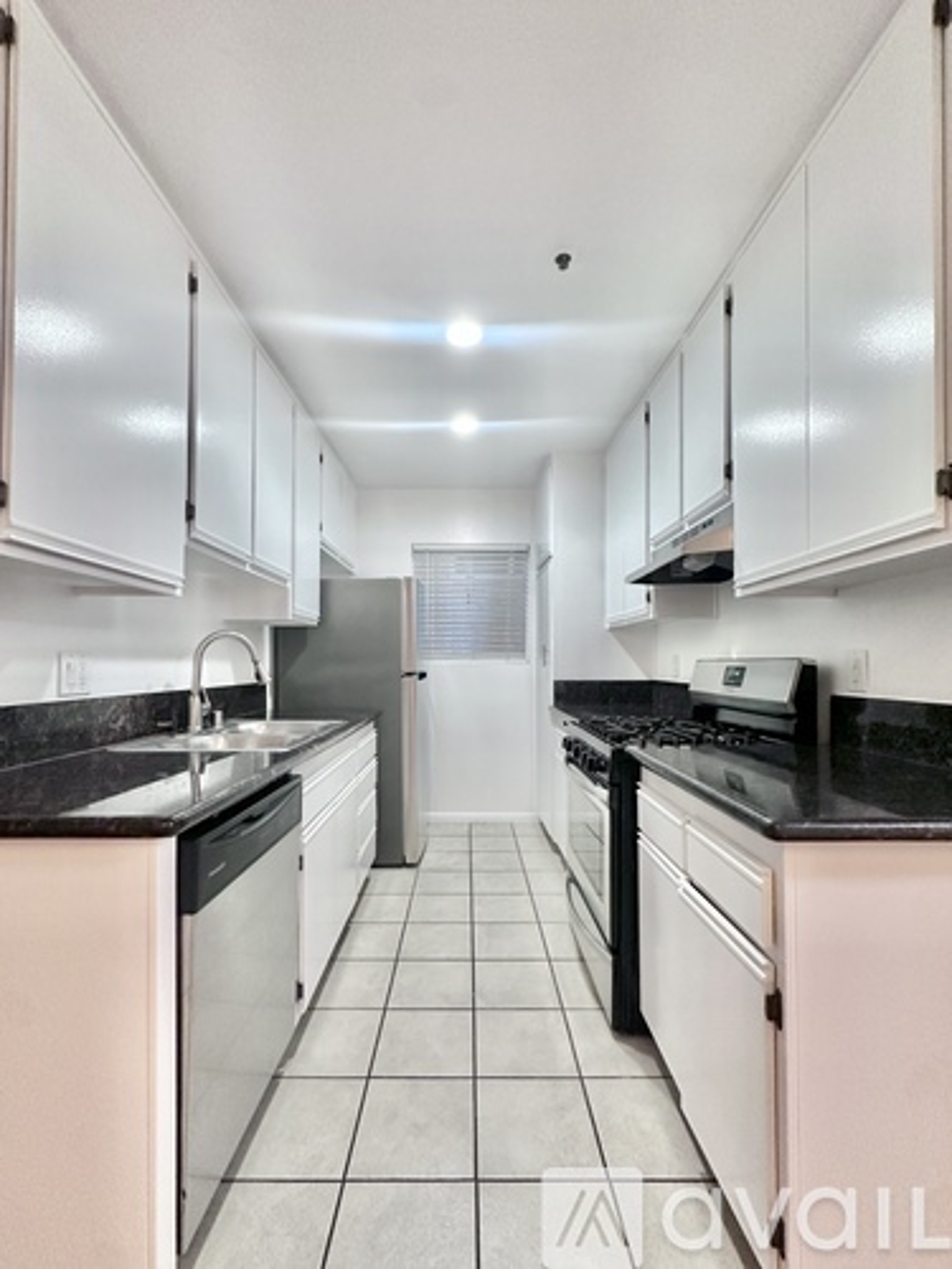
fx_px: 513
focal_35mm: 14
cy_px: 634
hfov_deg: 85.7
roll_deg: -0.7
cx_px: 476
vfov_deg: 102.1
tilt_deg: +3.2
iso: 320
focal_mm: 2.22
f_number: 2.2
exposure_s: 1/120
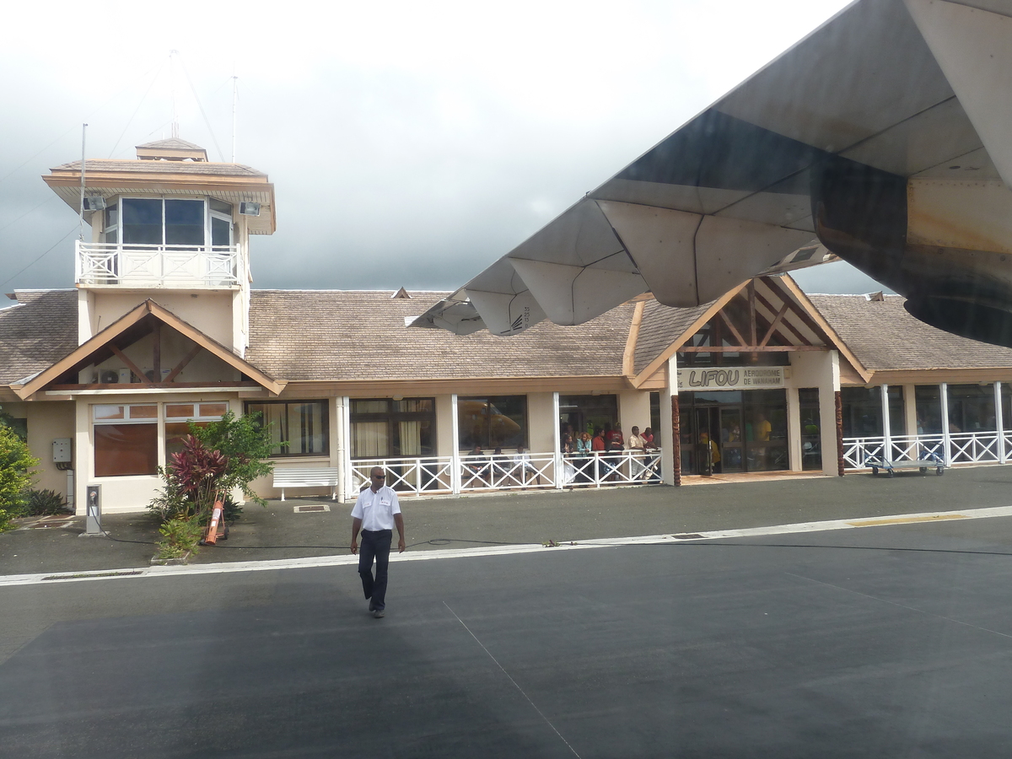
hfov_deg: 61.7
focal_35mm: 29
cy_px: 380
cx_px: 506
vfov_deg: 48.2
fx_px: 848
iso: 80
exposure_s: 1/500
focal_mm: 4.7
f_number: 4
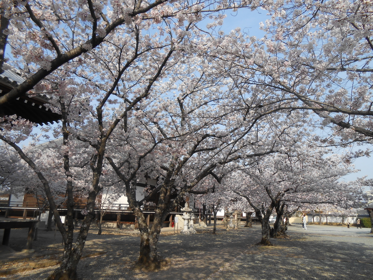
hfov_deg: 67.3
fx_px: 280
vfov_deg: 53.1
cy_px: 140
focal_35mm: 26
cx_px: 186
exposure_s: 1/640
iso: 80
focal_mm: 4.6
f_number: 3.5
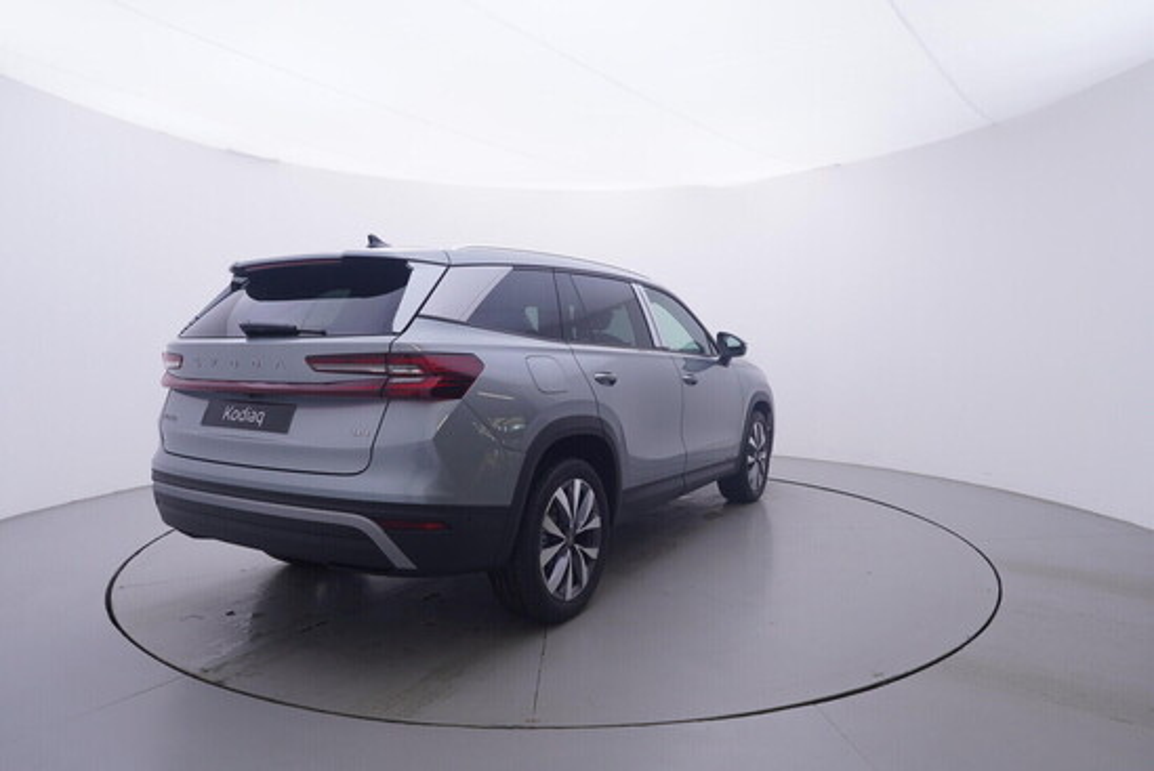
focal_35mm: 22
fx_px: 722
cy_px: 386
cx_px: 577
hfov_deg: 77.3
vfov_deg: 56.2
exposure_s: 1/80
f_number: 5
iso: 200
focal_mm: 15
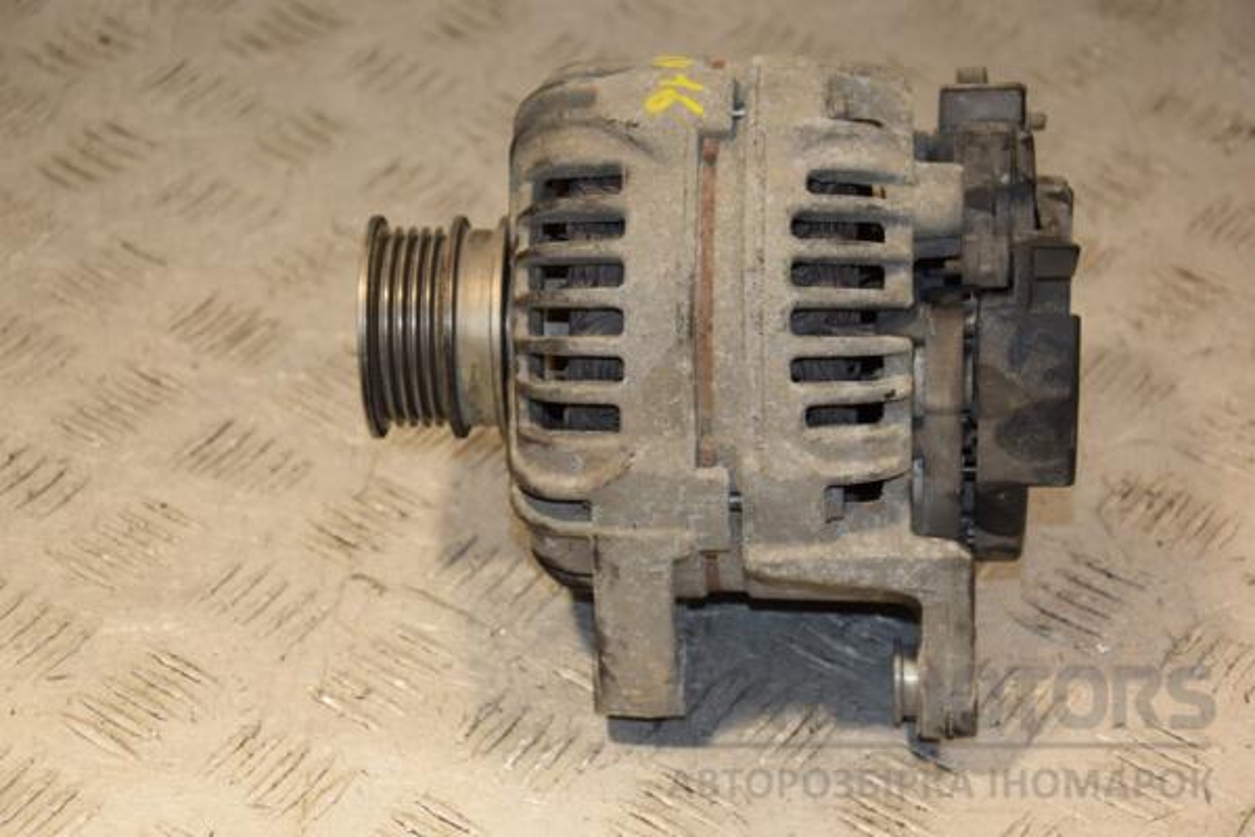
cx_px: 628
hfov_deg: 20.6
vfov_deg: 13.8
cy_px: 418
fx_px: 3451
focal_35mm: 99
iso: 800
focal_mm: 66
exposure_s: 1/200
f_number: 5.6
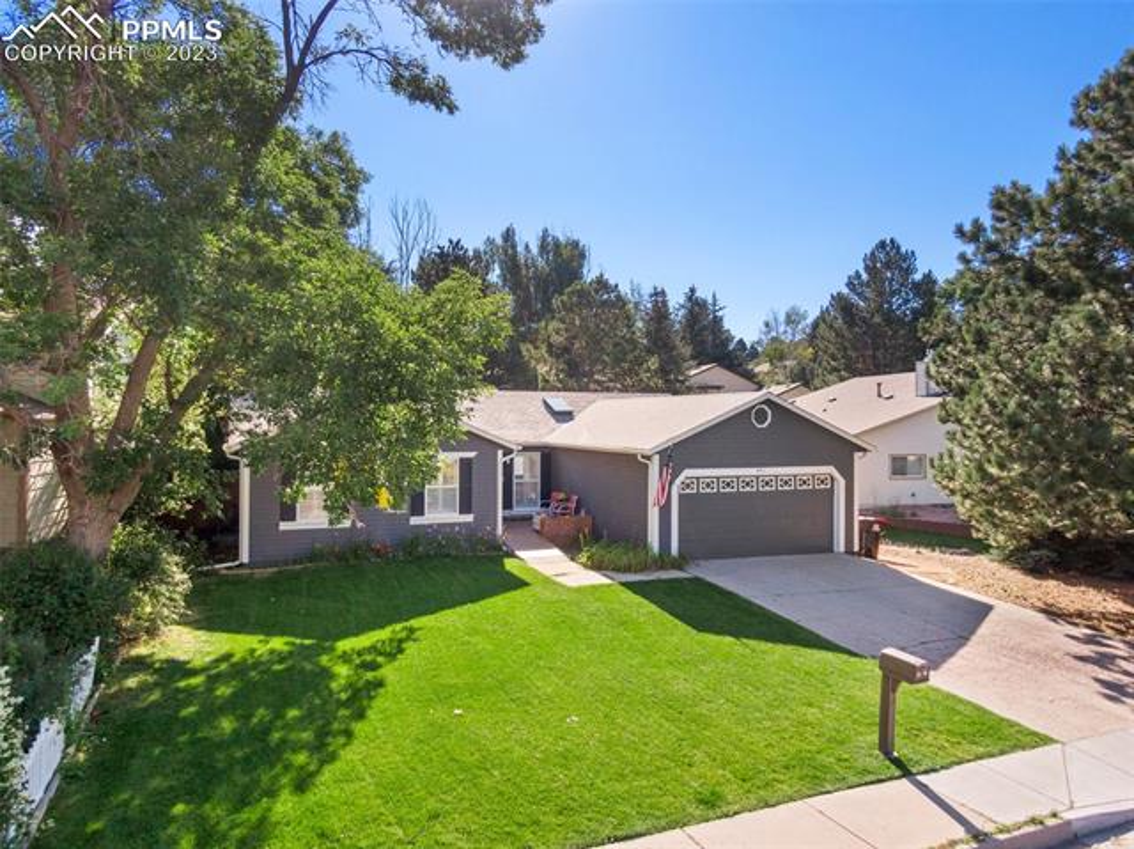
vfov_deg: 56.8
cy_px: 424
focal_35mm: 24
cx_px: 567
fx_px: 786
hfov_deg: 71.6
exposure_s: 1/30
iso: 100
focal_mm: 4.39
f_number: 2.8
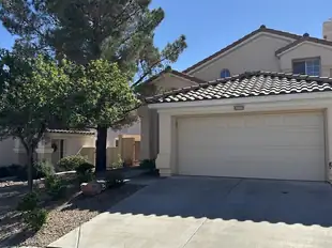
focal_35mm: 31
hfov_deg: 58.3
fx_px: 297
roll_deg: -0.3
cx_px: 178
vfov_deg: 45.4
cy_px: 126
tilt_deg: +1.2
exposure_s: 1/4310
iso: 80
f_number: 1.78
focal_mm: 6.76
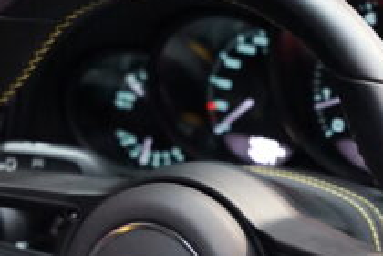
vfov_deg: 5.4
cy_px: 267
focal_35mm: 256
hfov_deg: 8.0
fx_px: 2723
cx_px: 175
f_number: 2.8
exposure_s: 1/80
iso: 4000
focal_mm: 70
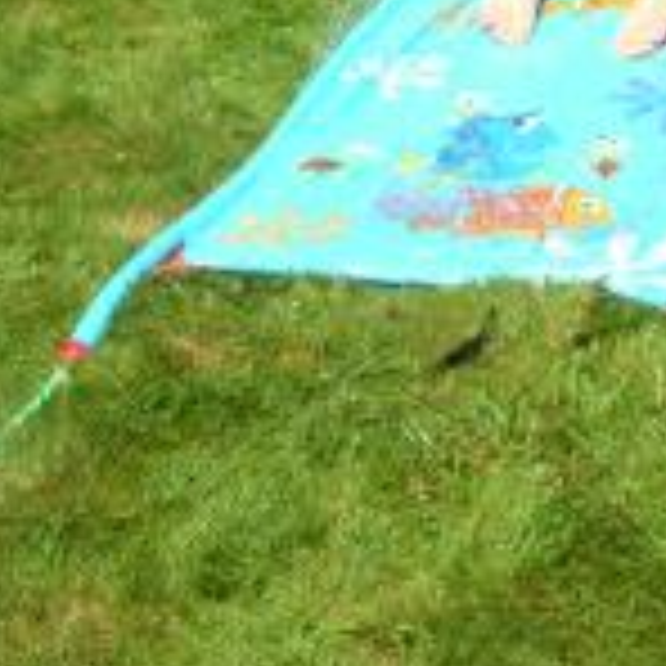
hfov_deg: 16.7
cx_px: 778
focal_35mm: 100
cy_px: -315
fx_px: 2177
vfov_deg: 16.0
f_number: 6.3
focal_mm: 8.9
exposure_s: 1/130
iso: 50
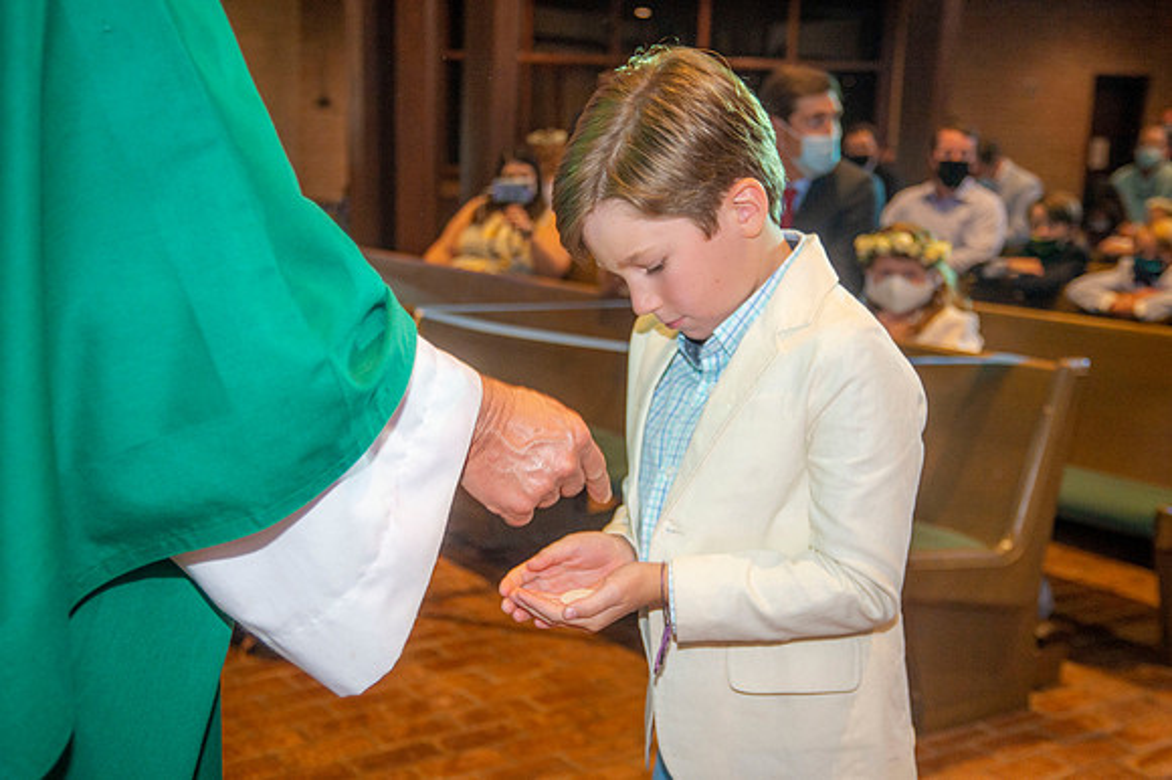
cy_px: 390
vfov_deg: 28.0
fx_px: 1562
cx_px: 586
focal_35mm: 48
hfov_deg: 41.1
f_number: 5
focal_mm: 48
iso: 1600
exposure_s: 1/200
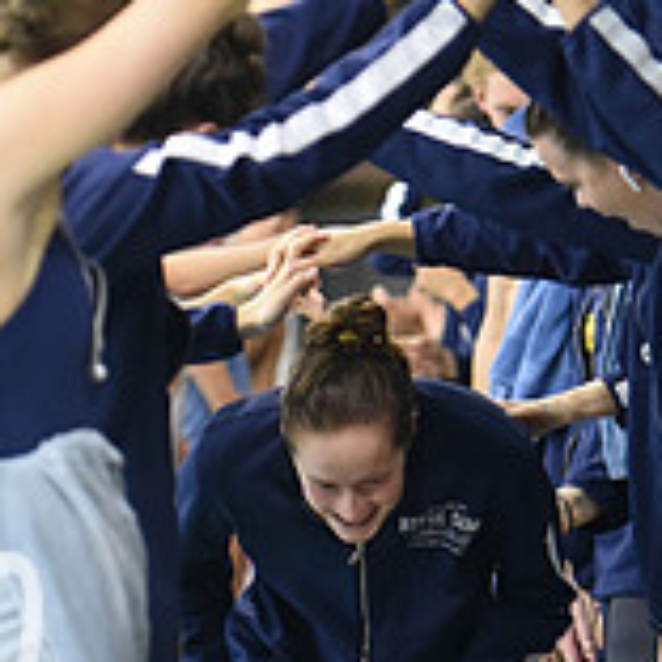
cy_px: 781
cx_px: 410
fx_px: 6989
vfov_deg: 5.4
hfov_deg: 5.4
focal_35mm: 323
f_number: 2.8
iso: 3200
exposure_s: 1/320
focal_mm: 102
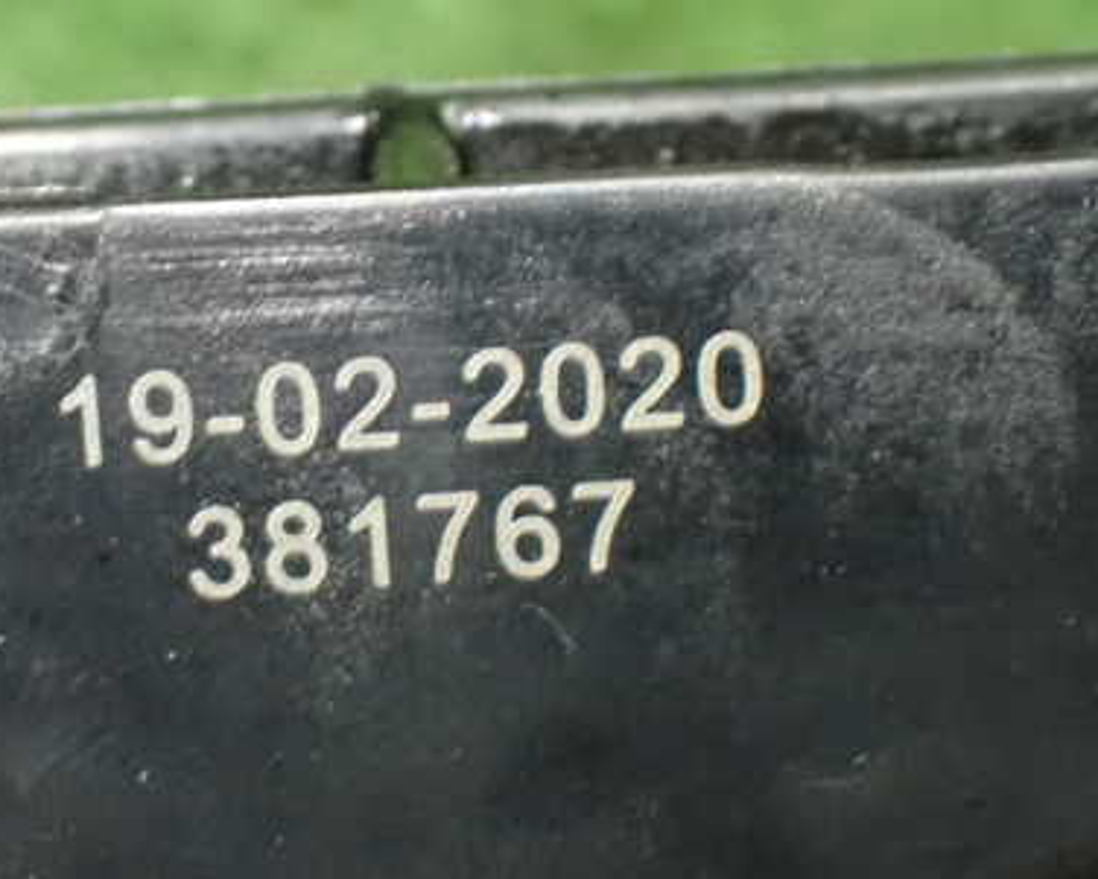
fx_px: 4453
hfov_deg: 14.0
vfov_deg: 11.3
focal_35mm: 137
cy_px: 400
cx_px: 251
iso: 1600
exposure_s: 1/25
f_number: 4.5
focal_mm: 15.66
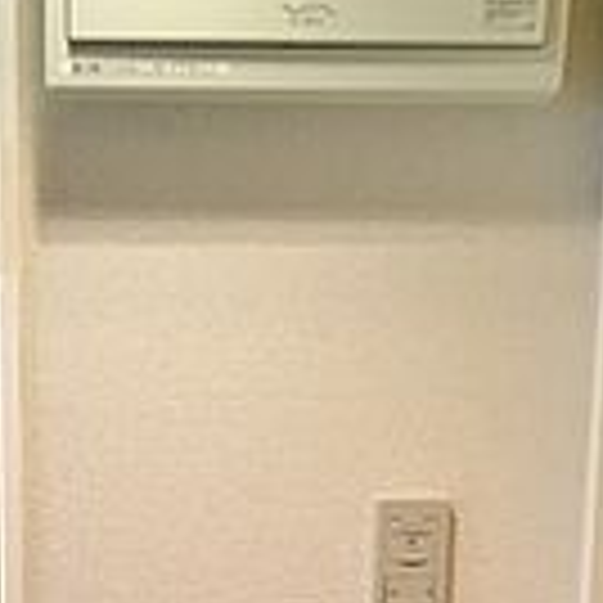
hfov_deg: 18.7
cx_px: 122
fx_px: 1813
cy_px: 976
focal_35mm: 92
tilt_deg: -14.0
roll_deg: -0.3
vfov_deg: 16.7
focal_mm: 4.15
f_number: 2.2
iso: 64
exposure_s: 1/33
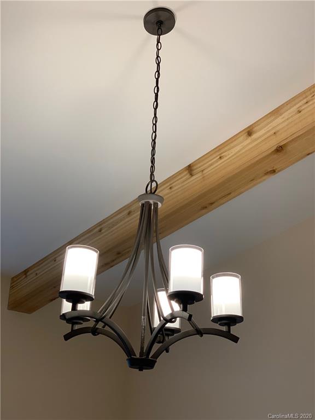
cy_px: 210
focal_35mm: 52
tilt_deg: +22.3
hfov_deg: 28.0
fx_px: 631
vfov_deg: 36.8
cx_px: 158
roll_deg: -2.7
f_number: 2.4
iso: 100
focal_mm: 6
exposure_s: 1/120
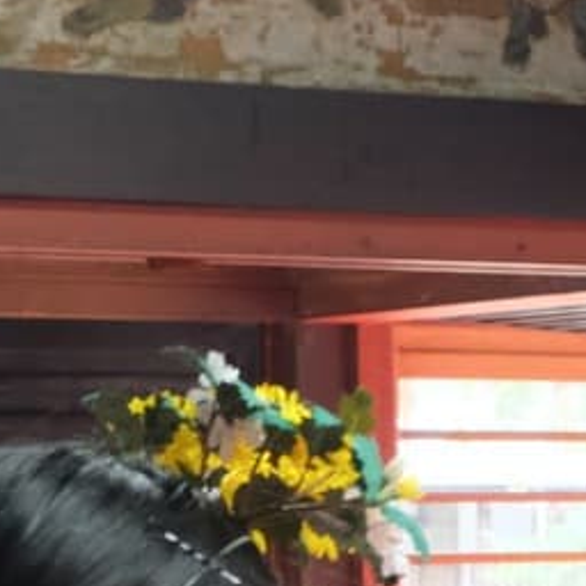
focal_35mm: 167
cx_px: 879
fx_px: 3198
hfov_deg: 10.1
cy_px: 895
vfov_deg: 10.1
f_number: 4.5
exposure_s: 1/60
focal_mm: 23.5
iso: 3200
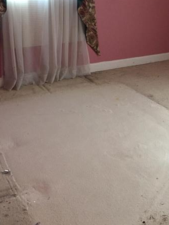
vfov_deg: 37.0
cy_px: 49
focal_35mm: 50
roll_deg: -1.8
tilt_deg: -11.4
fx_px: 325
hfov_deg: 28.5
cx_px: 135
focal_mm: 4.15
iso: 250
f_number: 2.2
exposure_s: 1/24
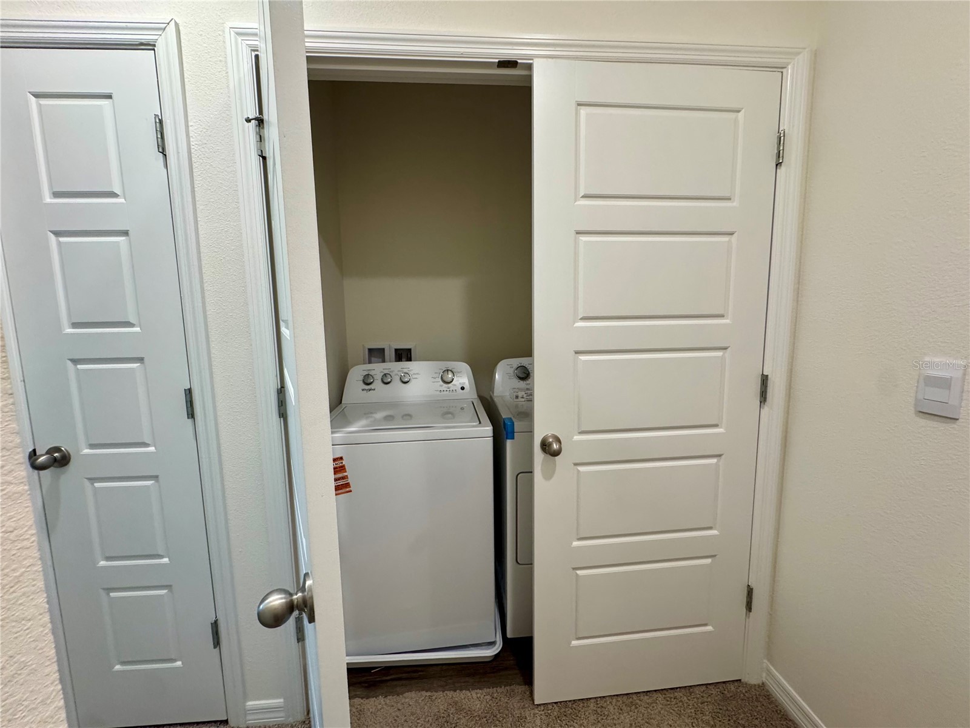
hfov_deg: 102.1
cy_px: 364
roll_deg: +1.0
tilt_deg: -7.8
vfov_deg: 85.7
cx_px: 485
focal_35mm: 14
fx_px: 392
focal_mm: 2.22
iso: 250
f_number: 2.2
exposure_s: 1/120
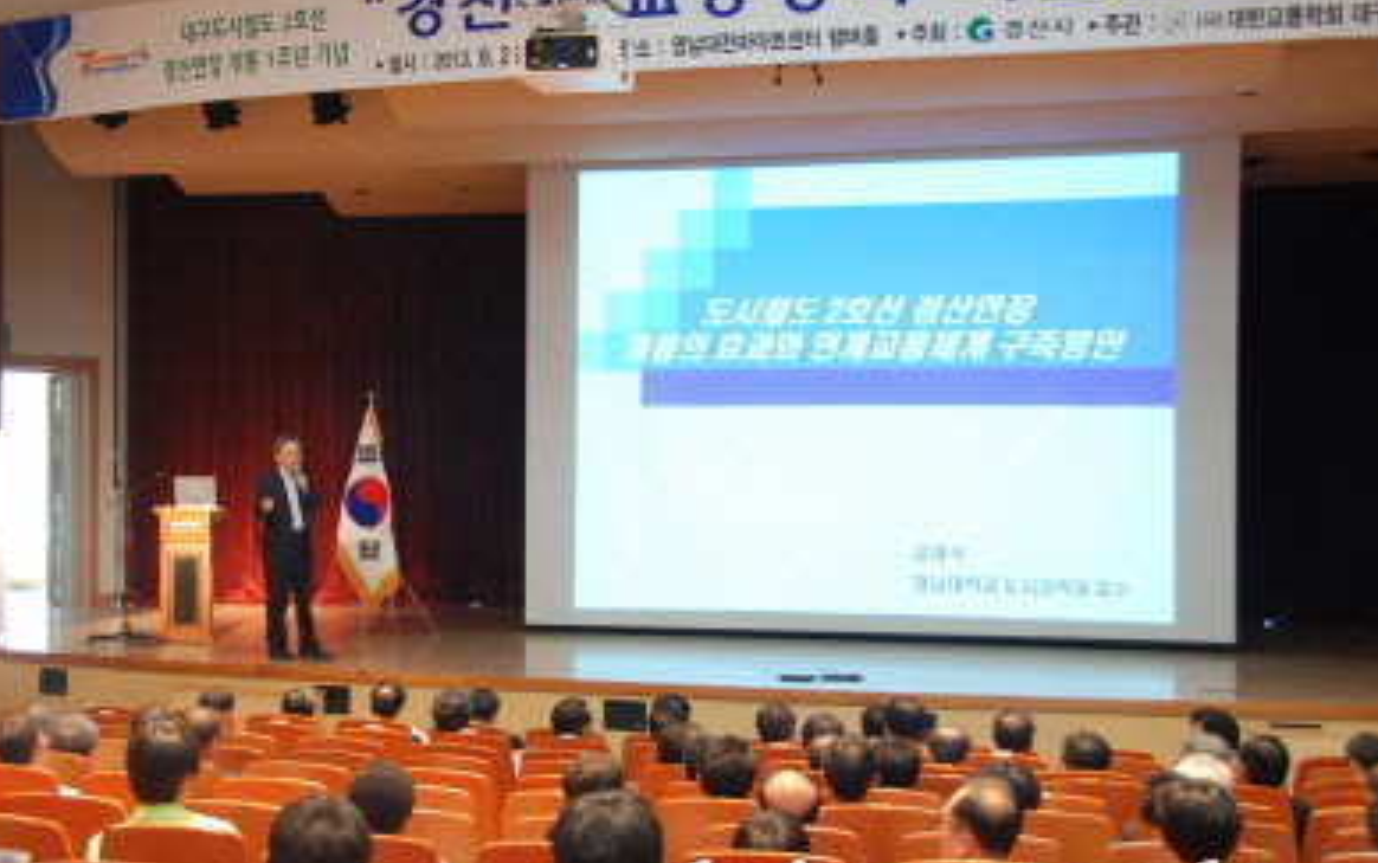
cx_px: 504
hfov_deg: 32.3
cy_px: 433
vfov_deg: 20.7
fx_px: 2367
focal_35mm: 63
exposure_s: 1/10
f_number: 4.2
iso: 800
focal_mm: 32
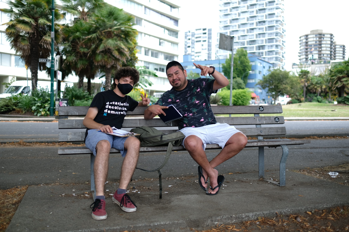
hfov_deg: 54.5
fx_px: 339
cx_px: 174
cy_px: 116
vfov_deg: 37.8
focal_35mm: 35
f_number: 1.4
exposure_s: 1/680
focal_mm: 23
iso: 100
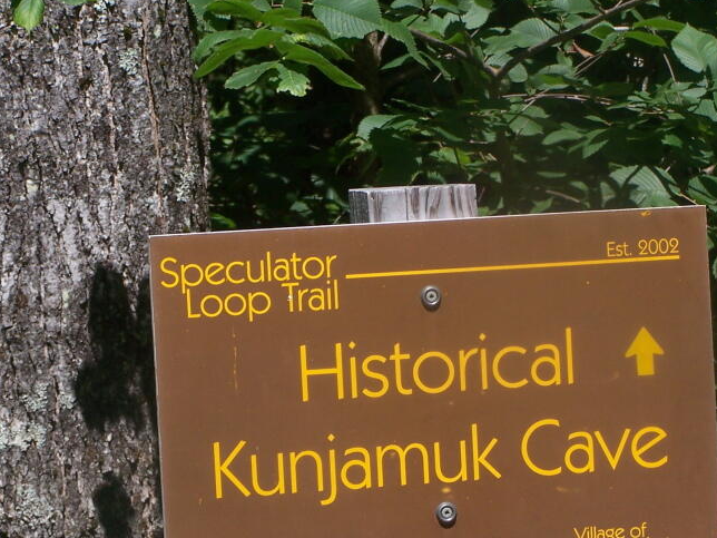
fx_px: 3853
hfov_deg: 10.6
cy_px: 342
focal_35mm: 186
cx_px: 439
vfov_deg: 8.0
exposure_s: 1/640
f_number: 4.5
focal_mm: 19.4
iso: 80
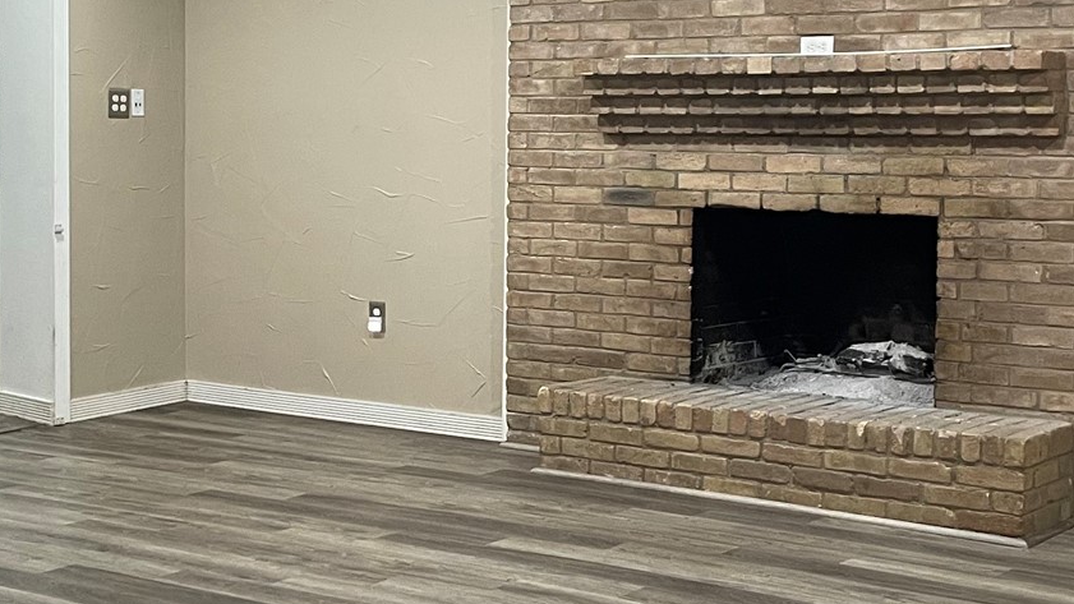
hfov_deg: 30.3
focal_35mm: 69
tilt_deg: -4.6
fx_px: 1965
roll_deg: +0.6
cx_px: 323
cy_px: 273
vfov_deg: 17.5
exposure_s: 1/60
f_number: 1.6
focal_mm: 4.2
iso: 250
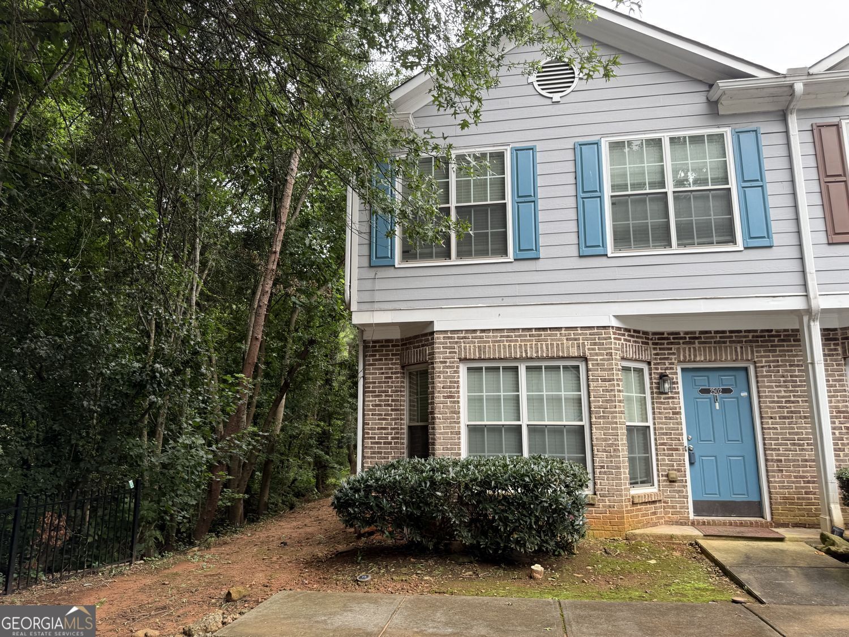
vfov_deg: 56.8
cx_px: 424
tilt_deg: +11.4
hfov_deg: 71.6
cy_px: 318
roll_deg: +0.0
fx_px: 589
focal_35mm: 24
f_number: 1.78
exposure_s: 1/169
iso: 64
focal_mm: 6.76
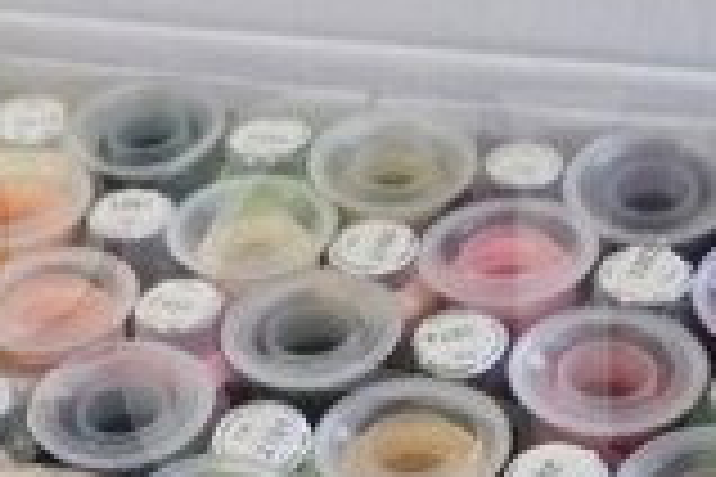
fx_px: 1830
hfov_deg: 22.0
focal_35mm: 92
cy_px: 446
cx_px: 221
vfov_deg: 14.7
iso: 500
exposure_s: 1/120
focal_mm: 6.3
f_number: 1.7
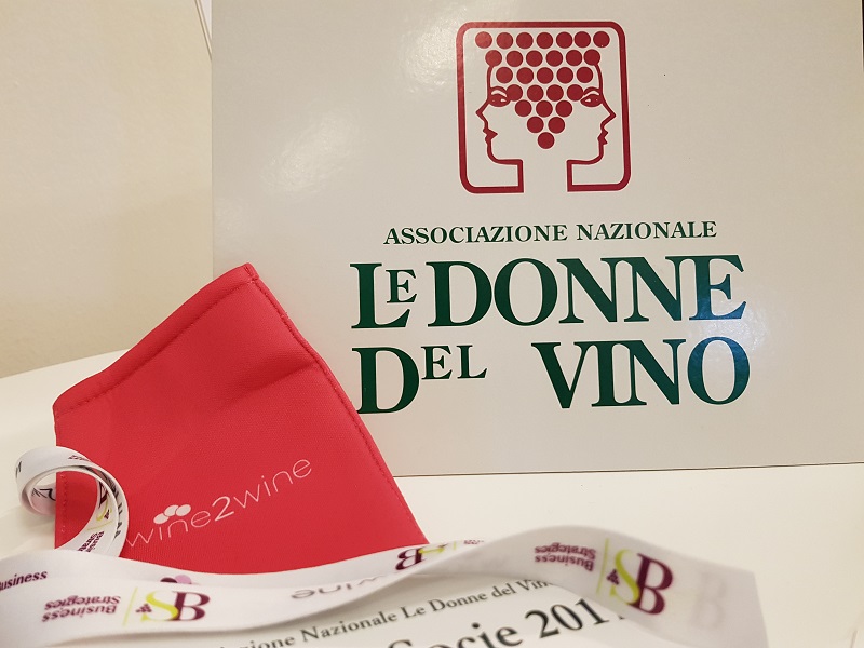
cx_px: 432
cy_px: 324
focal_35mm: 26
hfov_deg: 67.3
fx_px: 649
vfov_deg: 53.1
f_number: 1.7
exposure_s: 1/50
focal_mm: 4.2
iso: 200
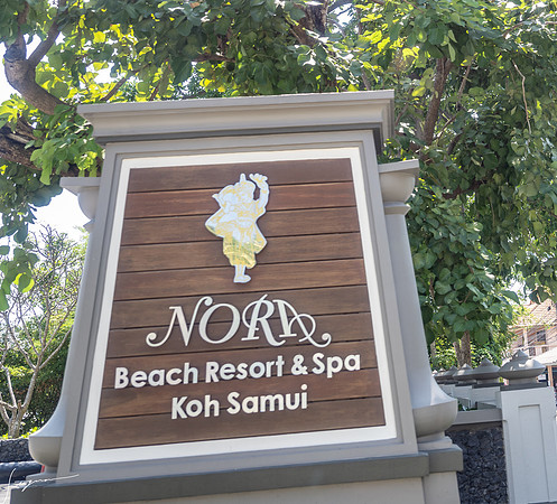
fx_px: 915
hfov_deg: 32.4
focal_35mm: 53
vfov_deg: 29.7
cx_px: 485
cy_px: 65
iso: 140
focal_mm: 25
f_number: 2.8
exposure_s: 1/200
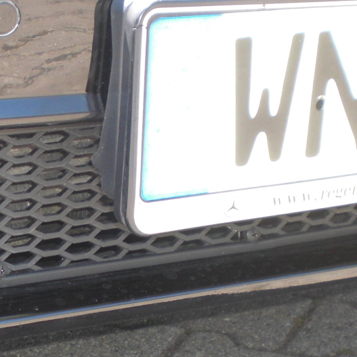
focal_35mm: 102
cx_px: -20
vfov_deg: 17.0
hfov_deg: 16.6
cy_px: 274
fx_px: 1190
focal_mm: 6.3
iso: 100
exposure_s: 1/100
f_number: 3.1
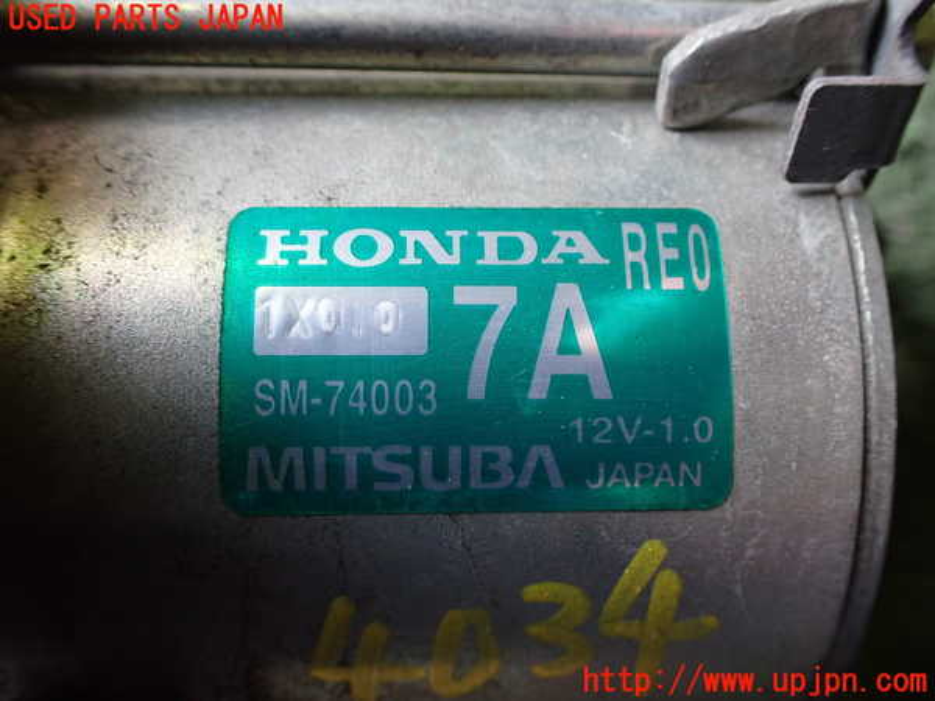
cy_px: 350
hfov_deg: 60.0
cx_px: 468
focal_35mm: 30
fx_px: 810
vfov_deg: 46.8
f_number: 2.3
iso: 400
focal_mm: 5.4
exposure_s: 1/125
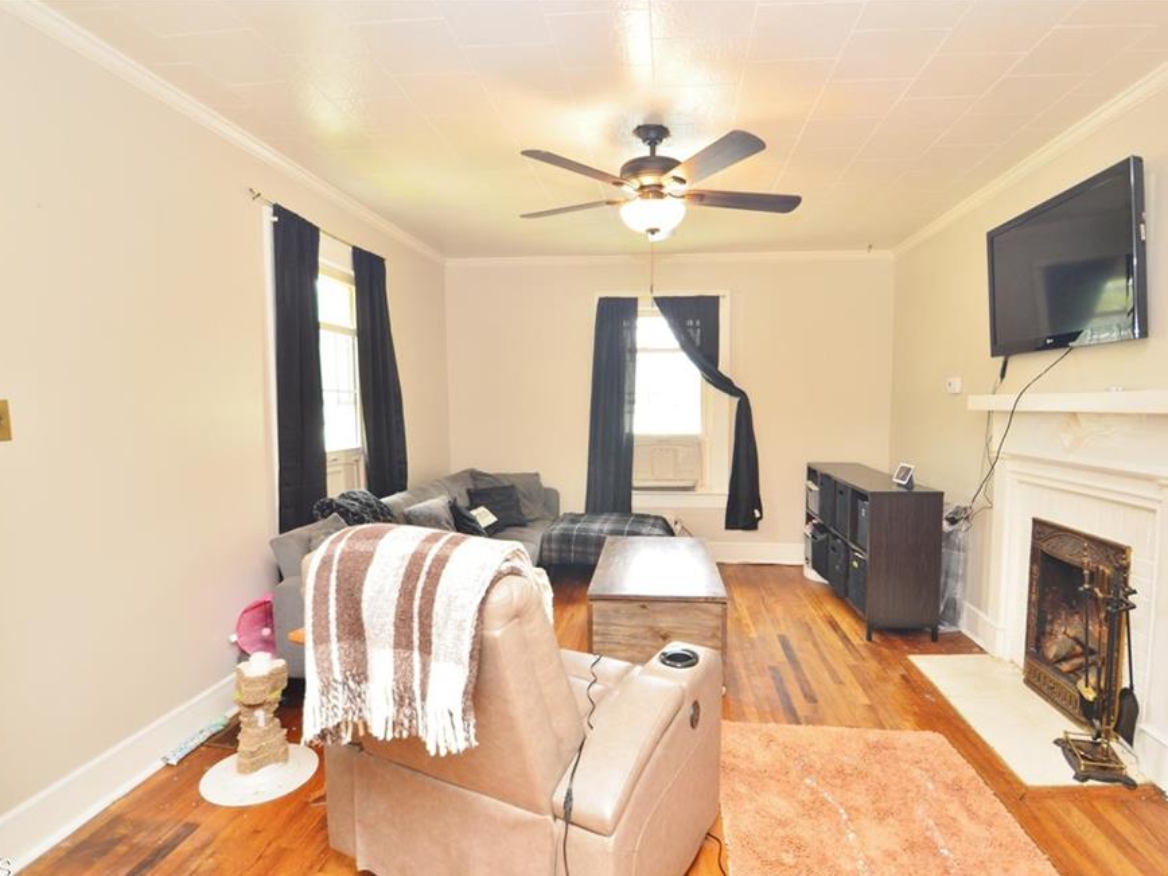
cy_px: 452
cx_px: 630
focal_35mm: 17
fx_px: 574
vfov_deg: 74.7
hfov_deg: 90.8
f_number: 4
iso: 400
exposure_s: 1/30
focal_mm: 10
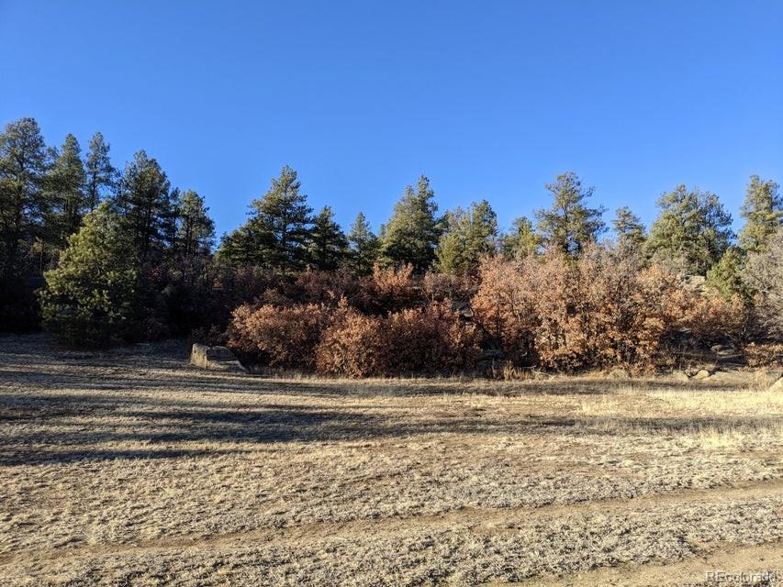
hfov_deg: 65.3
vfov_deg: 51.4
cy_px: 294
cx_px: 392
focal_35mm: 27
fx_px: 611
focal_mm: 4.44
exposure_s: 1/1020
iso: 49
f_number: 1.8
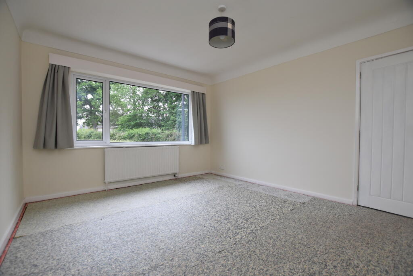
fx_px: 172
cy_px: 138
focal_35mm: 15
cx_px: 206
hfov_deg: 100.4
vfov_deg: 77.3
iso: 400
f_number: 4
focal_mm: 10
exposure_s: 1/250
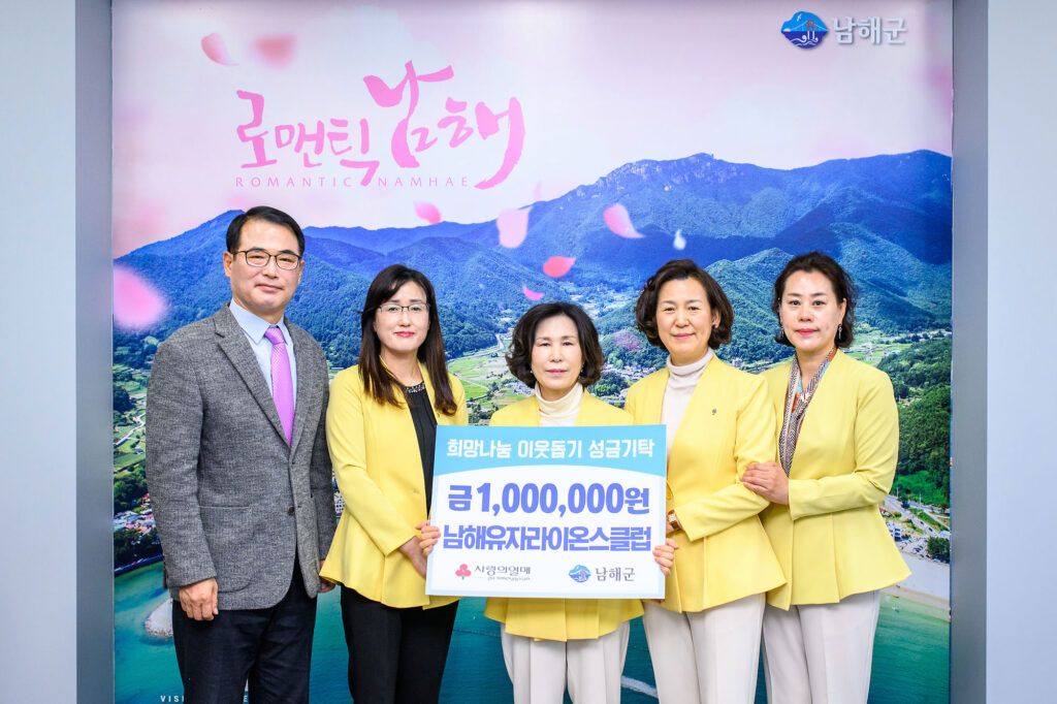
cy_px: 352
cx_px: 528
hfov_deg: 54.4
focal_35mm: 35
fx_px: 1027
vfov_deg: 37.8
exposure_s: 1/160
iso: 1600
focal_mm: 35
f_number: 4
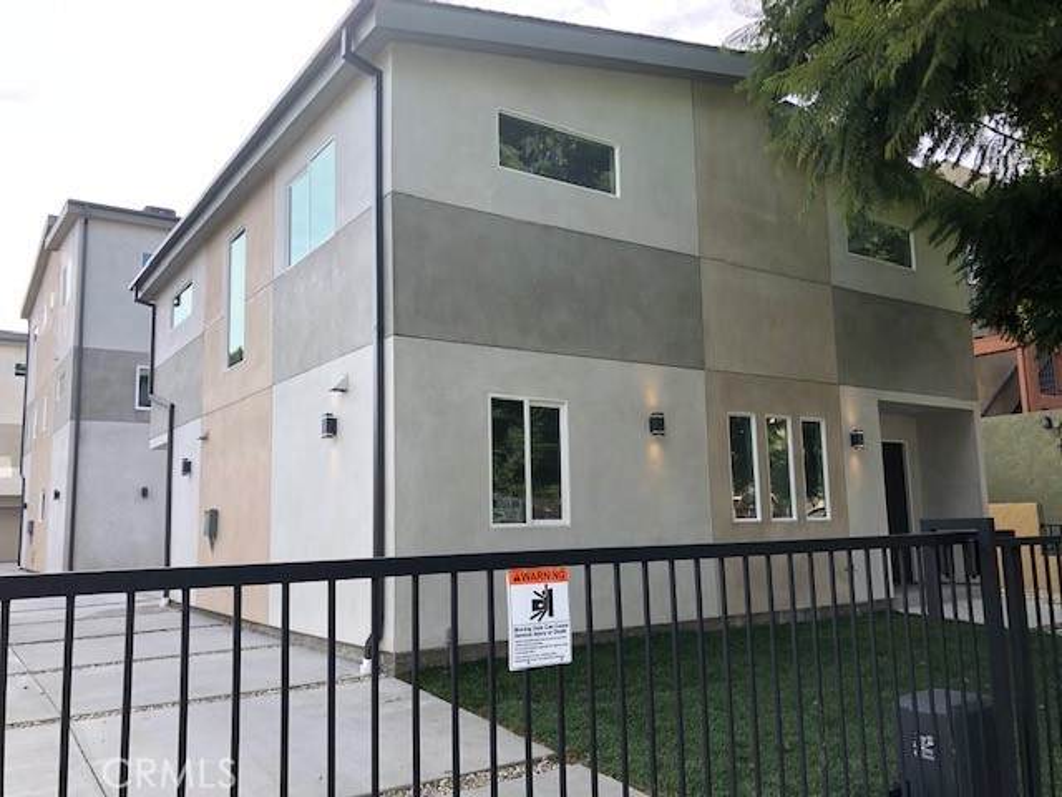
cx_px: 531
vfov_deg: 49.7
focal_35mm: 28
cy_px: 398
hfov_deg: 63.4
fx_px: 859
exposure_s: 1/578
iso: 20
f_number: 1.8
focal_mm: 3.99
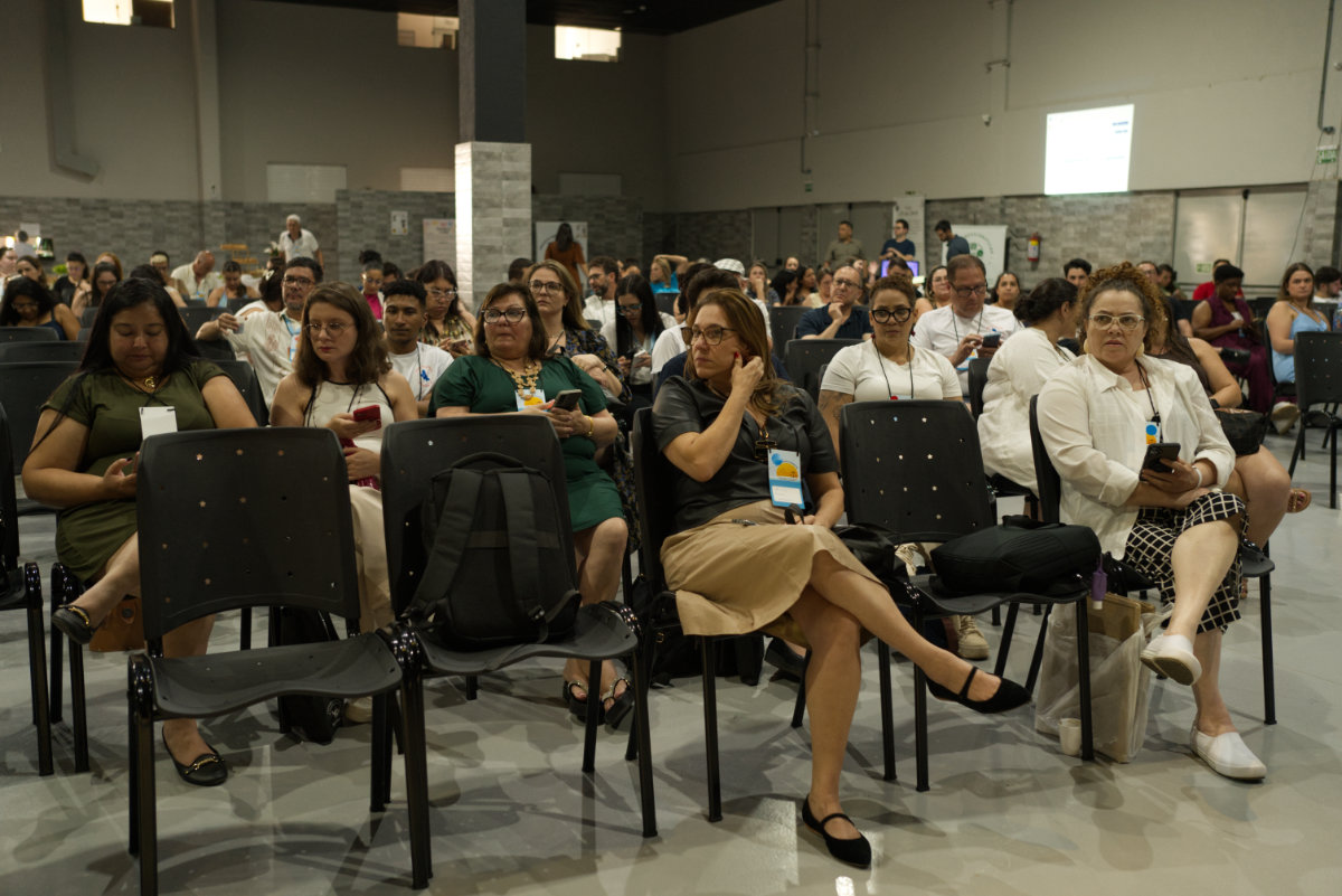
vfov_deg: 37.9
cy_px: 448
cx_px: 671
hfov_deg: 54.4
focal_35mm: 35
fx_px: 1305
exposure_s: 1/80
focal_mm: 35
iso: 2000
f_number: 2.8
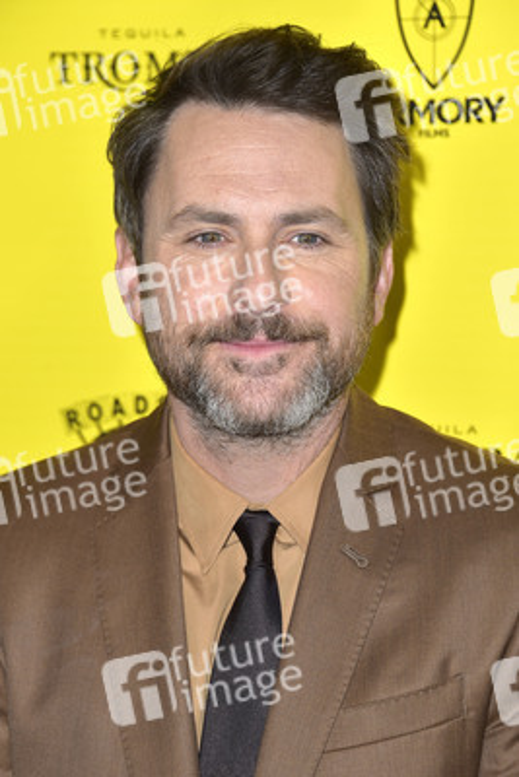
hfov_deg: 9.2
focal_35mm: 150
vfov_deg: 13.7
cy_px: 388
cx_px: 260
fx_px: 3241
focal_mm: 150
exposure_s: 1/250
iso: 250
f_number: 6.3
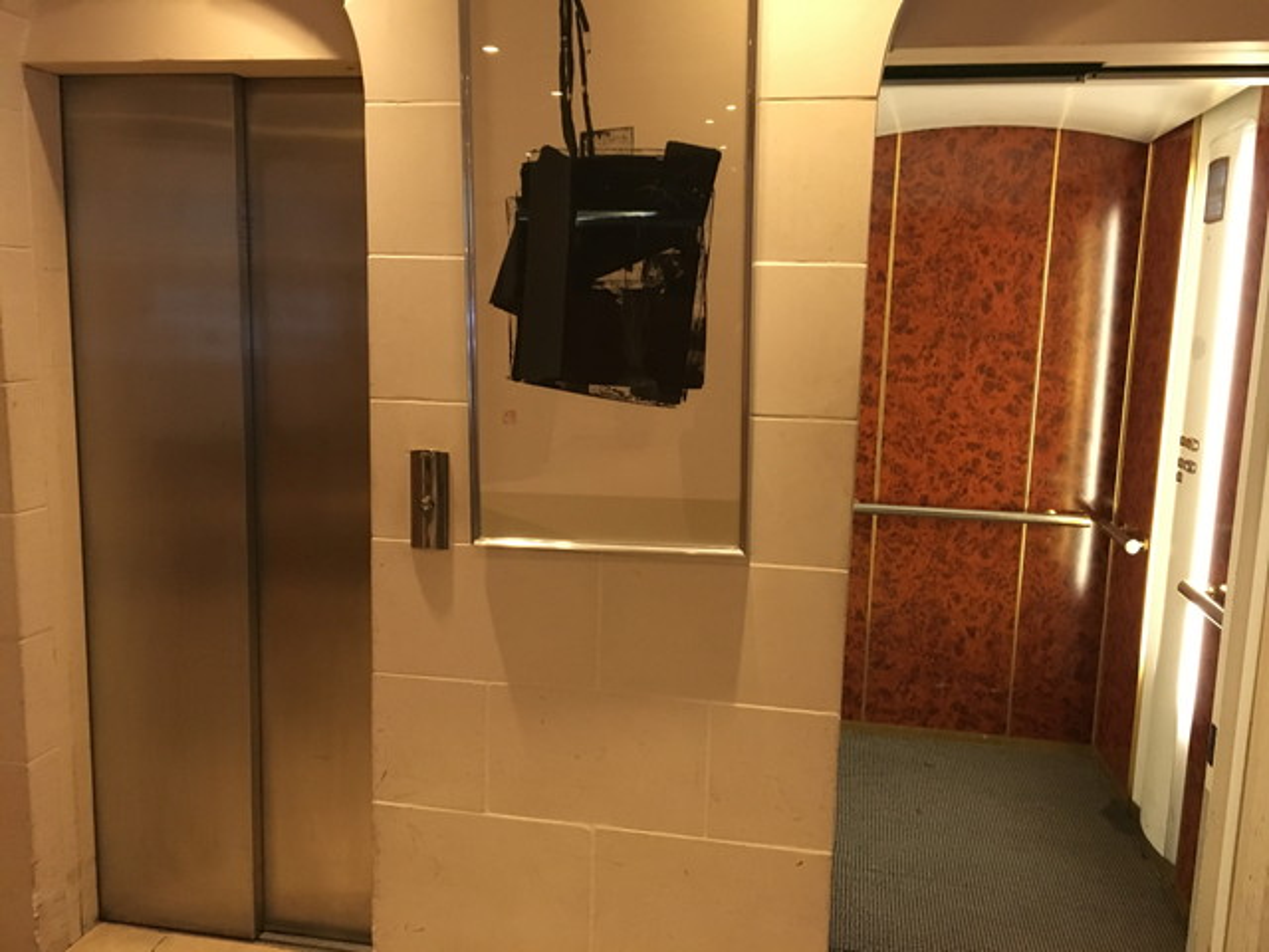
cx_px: 634
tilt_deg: -7.9
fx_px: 1063
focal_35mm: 29
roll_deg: -1.7
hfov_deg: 61.7
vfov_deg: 48.2
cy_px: 476
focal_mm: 4.15
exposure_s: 1/17
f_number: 2.2
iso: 250
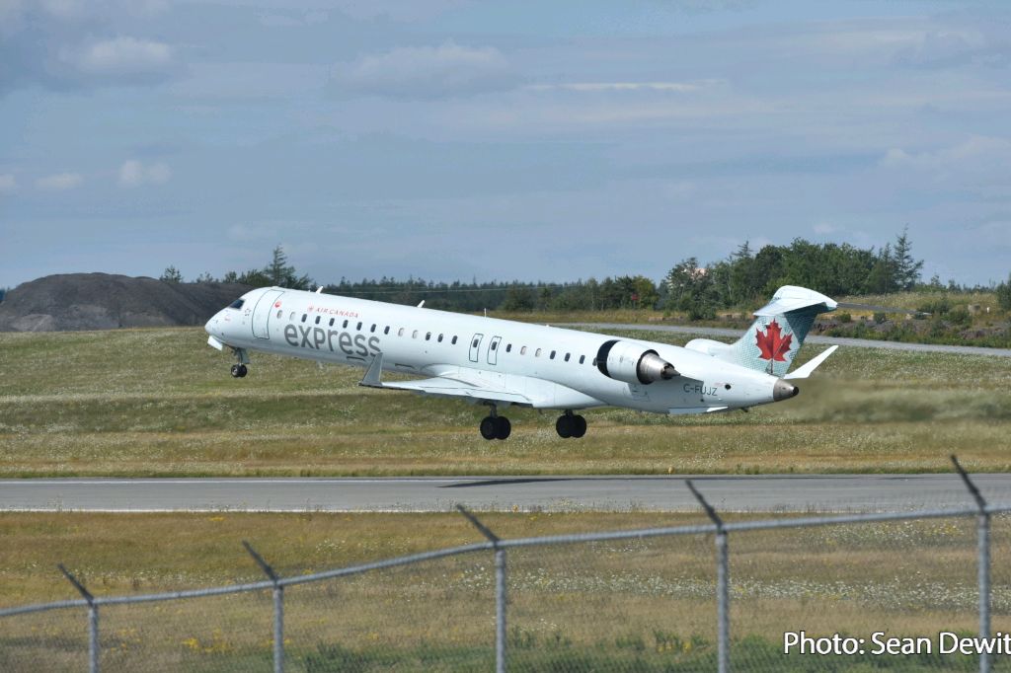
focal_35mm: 292
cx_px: 506
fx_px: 8211
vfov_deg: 4.7
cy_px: 336
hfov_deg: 7.0
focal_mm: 195
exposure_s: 1/6400
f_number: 5.6
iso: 500
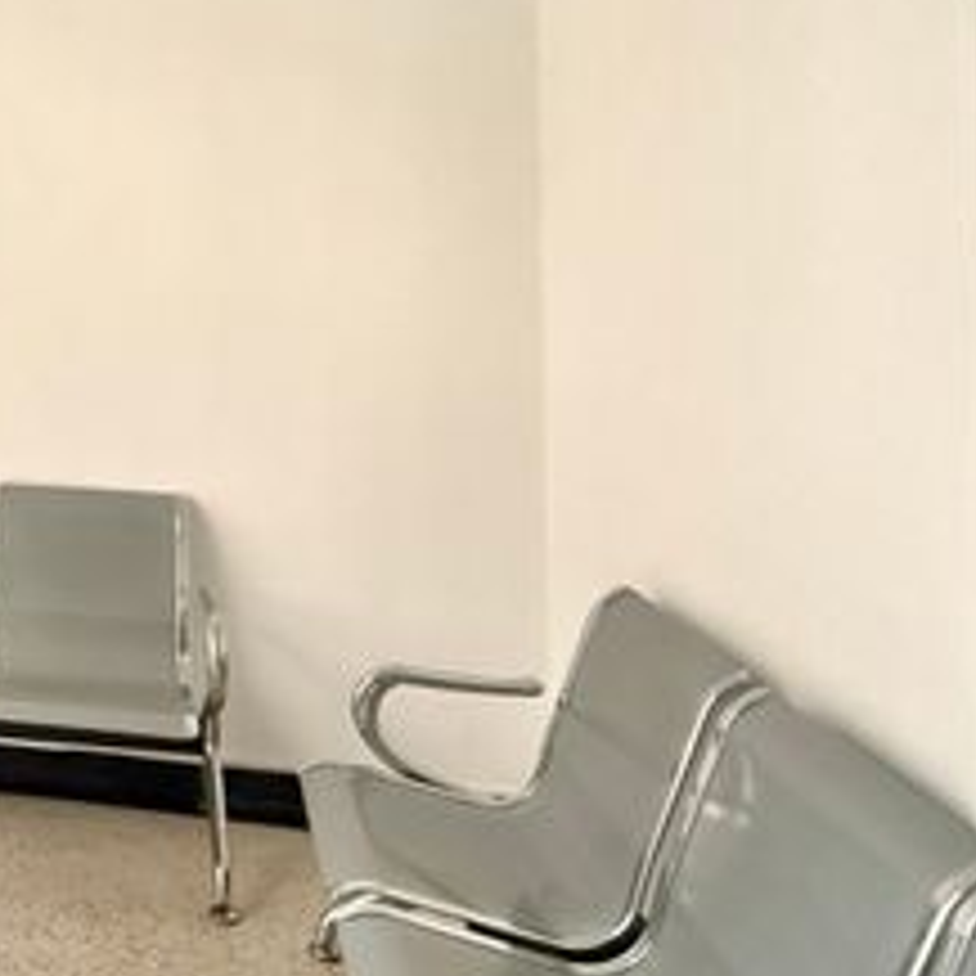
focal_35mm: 38
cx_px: -142
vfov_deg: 42.3
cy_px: 229
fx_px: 1212
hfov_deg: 36.0
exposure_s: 1/60
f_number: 2.2
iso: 1250
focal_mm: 2.22
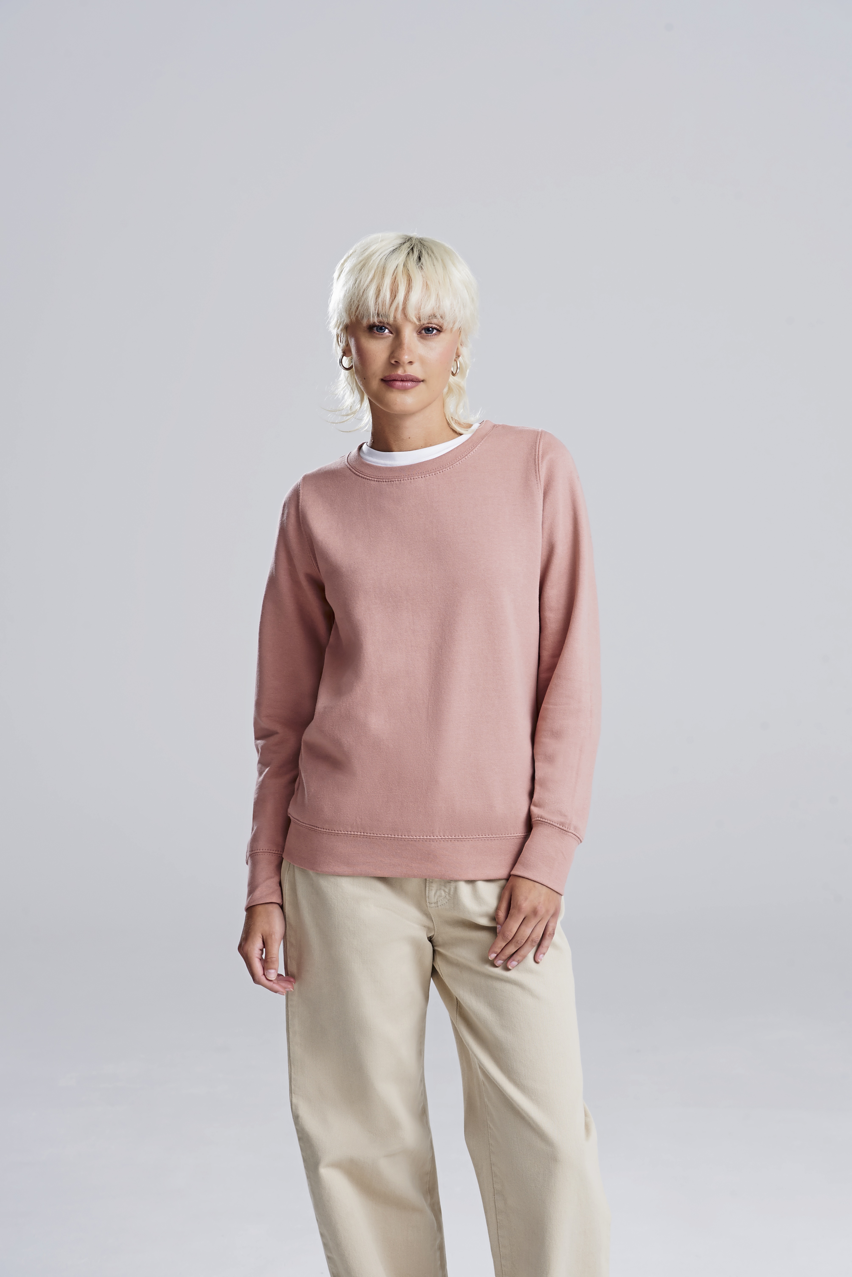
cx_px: 426
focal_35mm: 116
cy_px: 638
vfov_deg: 17.6
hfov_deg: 11.8
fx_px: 4114
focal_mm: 116
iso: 400
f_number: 10
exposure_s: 1/160
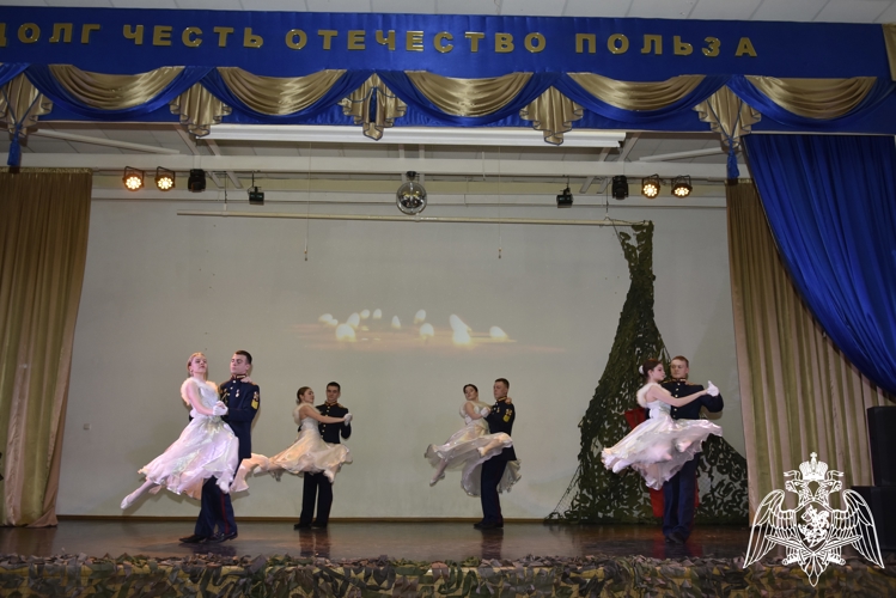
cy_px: 299
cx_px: 448
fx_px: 822
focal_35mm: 33
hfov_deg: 57.2
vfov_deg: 40.0
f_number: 3.5
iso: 640
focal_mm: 22
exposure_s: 1/125
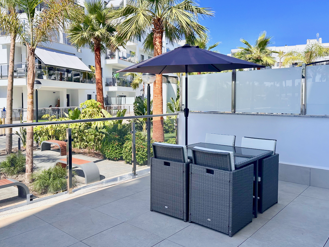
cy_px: 112
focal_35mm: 30
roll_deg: +0.3
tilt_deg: -2.9
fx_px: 285
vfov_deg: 46.7
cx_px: 143
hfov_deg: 59.8
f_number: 1.78
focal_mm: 6.86
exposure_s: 1/2967
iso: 80
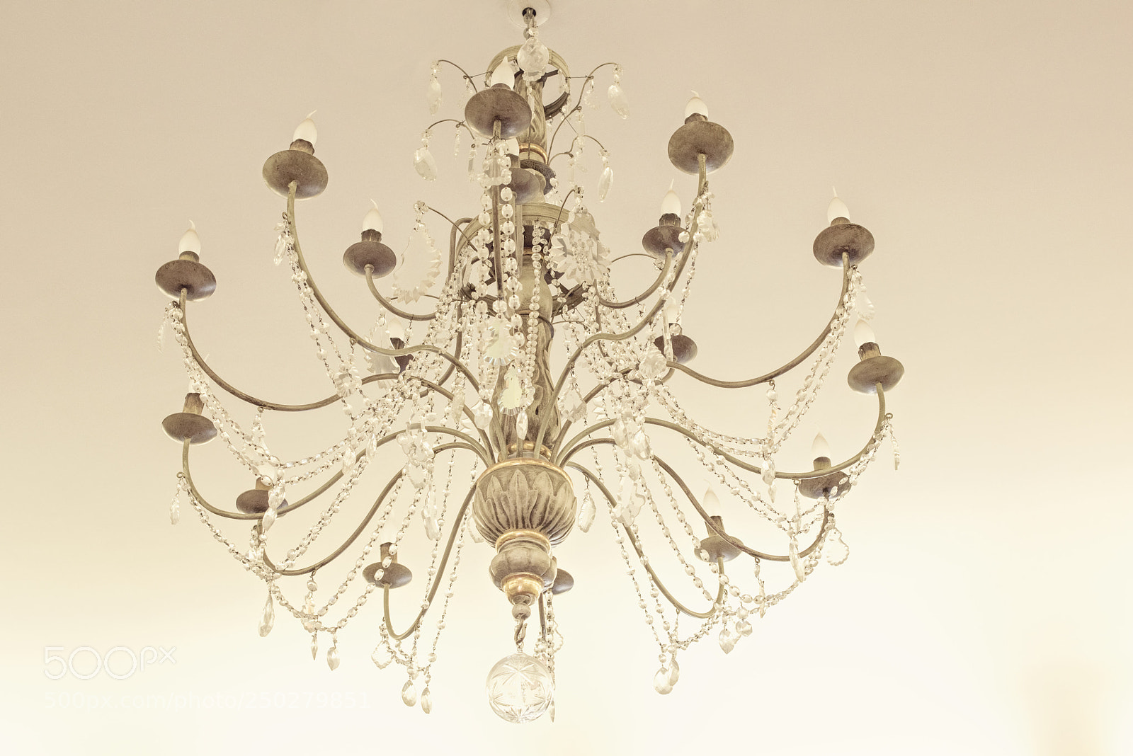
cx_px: 566
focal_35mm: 50
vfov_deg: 27.0
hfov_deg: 39.6
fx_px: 1574
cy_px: 378
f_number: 8
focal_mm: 50
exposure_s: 1/60
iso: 1000
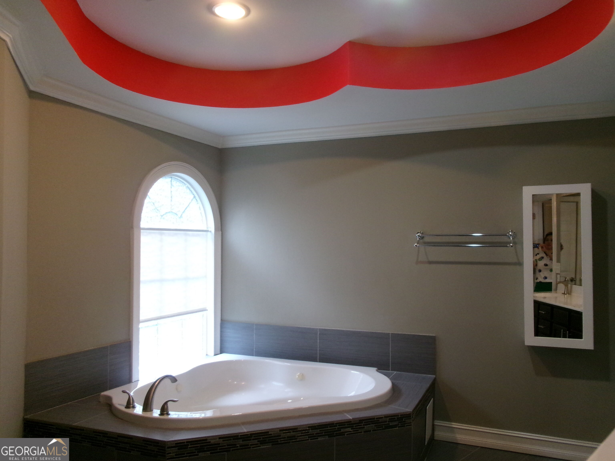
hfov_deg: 63.4
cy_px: 230
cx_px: 308
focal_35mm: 28
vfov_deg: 49.7
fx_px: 497
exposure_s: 1/30
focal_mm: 5.1
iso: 400
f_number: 3.9
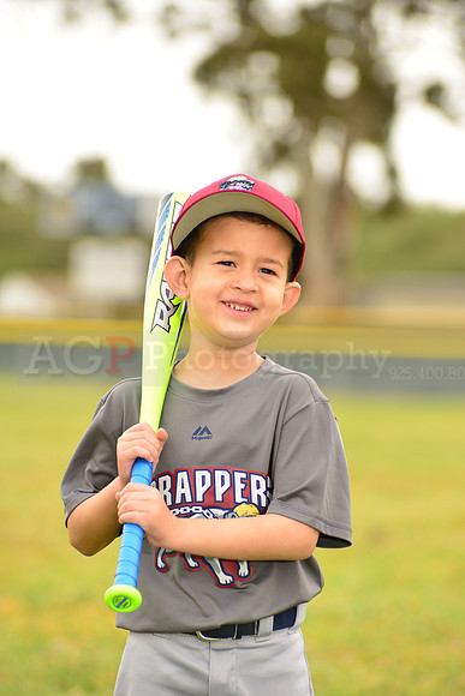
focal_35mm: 185
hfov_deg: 7.4
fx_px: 3582
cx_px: 232
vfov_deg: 11.1
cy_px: 348
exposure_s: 1/250
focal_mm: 185
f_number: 5.6
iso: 160
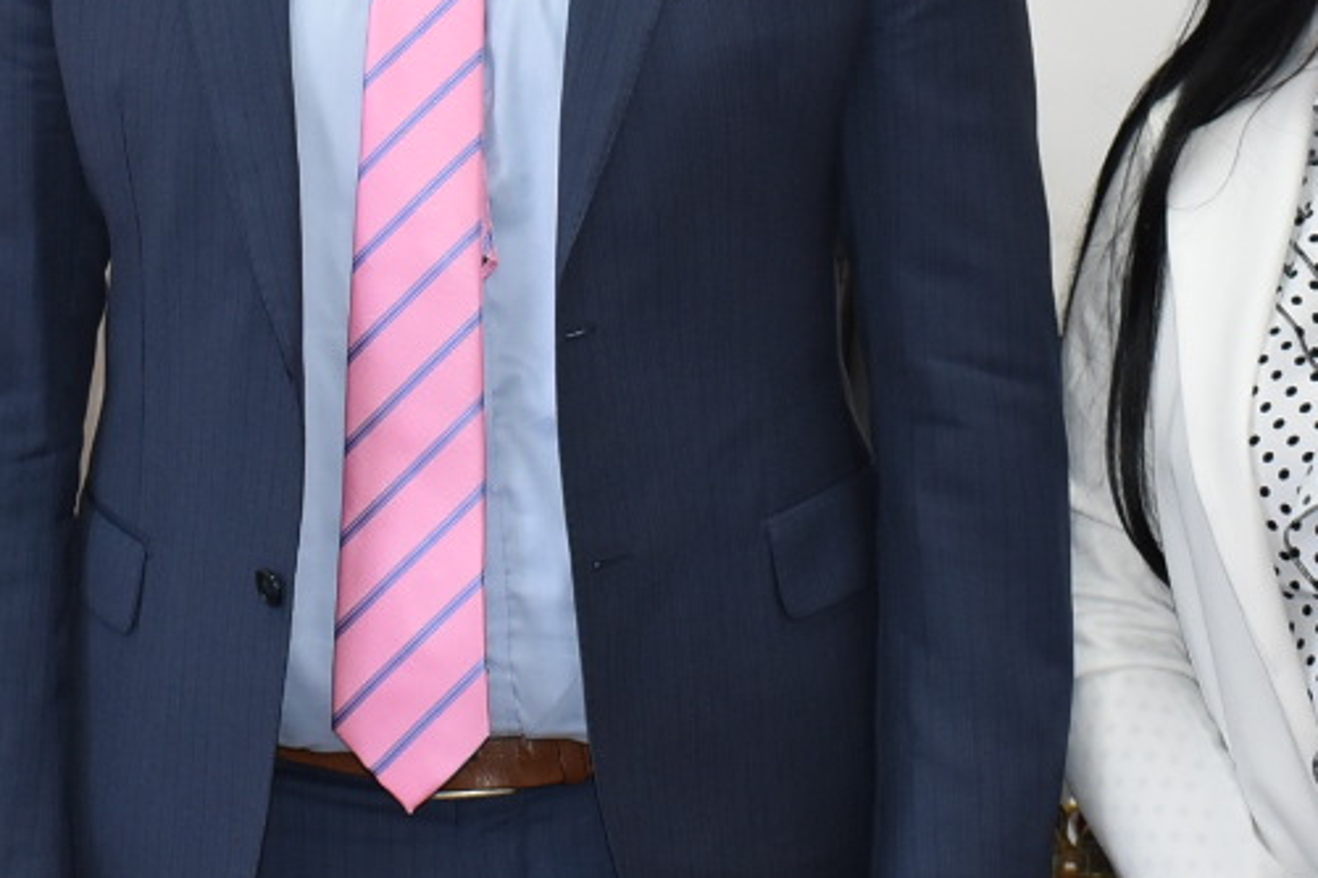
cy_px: 37
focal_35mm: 126
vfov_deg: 10.8
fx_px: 4613
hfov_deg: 16.2
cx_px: 463
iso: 800
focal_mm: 26
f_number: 5
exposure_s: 1/100
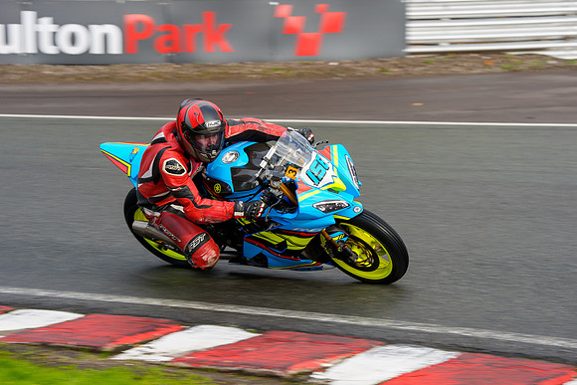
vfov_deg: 11.0
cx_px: 288
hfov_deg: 16.4
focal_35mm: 125
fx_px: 2004
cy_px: 192
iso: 250
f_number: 7.1
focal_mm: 125
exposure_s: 1/320
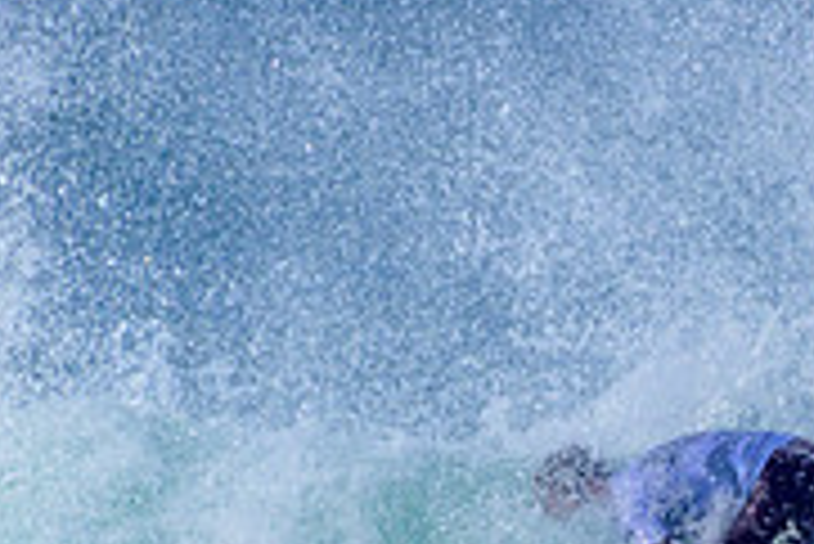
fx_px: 72366
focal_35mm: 3198
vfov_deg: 0.4
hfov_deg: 0.6
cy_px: 659
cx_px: 675
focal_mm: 1000
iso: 900
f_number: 11
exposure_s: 1/2500
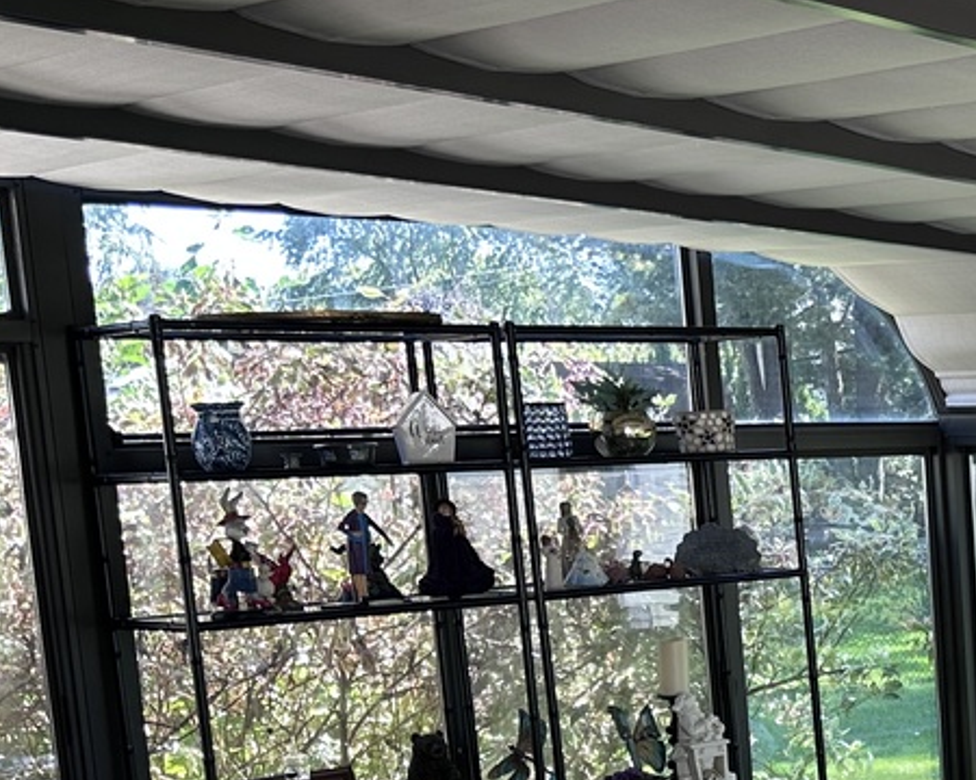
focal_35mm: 75
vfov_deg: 19.8
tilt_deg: -9.8
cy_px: 782
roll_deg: +1.1
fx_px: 2166
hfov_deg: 21.8
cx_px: 1399
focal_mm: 6.86
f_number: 1.78
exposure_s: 1/121
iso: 64
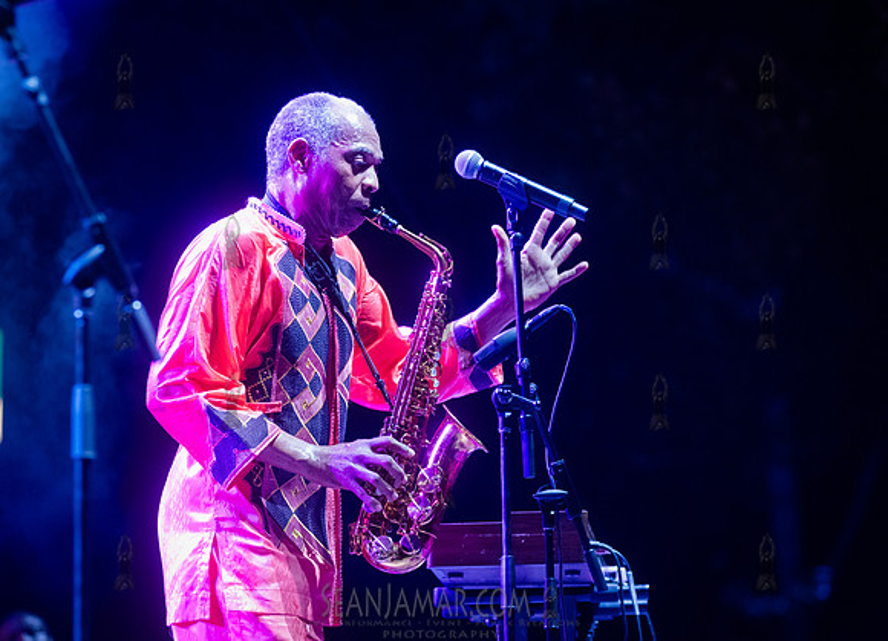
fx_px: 3888
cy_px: 295
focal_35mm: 154
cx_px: 386
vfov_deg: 9.4
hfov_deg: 13.0
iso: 5000
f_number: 4
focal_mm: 135
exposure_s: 1/400
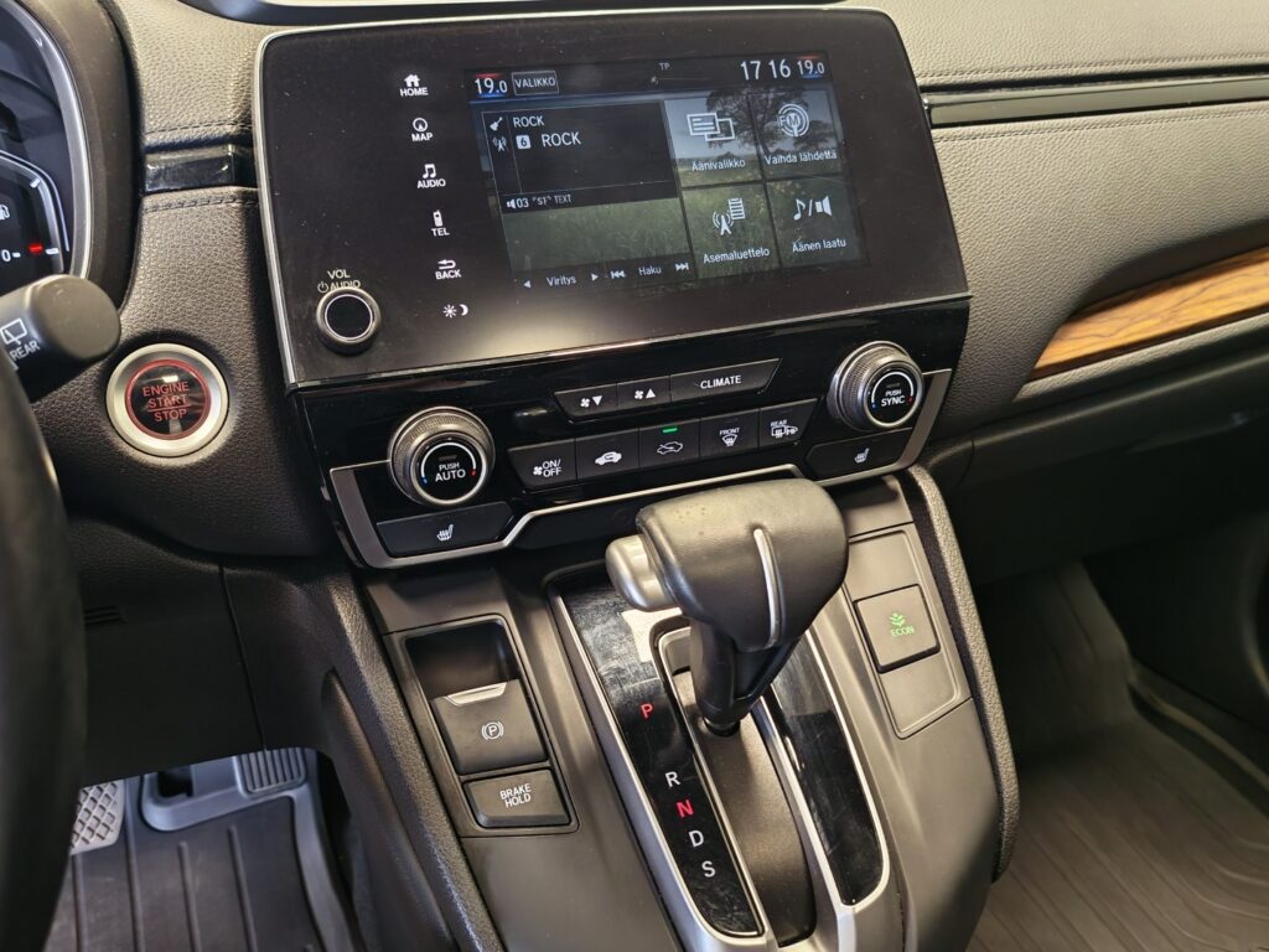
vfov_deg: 48.2
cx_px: 634
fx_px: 1063
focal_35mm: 29
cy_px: 476
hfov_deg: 61.7
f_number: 1.6
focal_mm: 5.4
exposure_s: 1/50
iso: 500
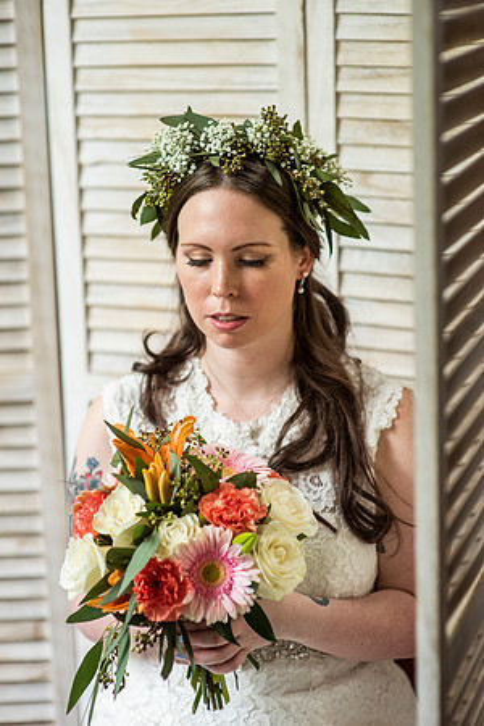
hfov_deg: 16.1
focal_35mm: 85
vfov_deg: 23.9
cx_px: 242
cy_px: 363
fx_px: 1714
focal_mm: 85
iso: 1600
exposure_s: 1/640
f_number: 2.5
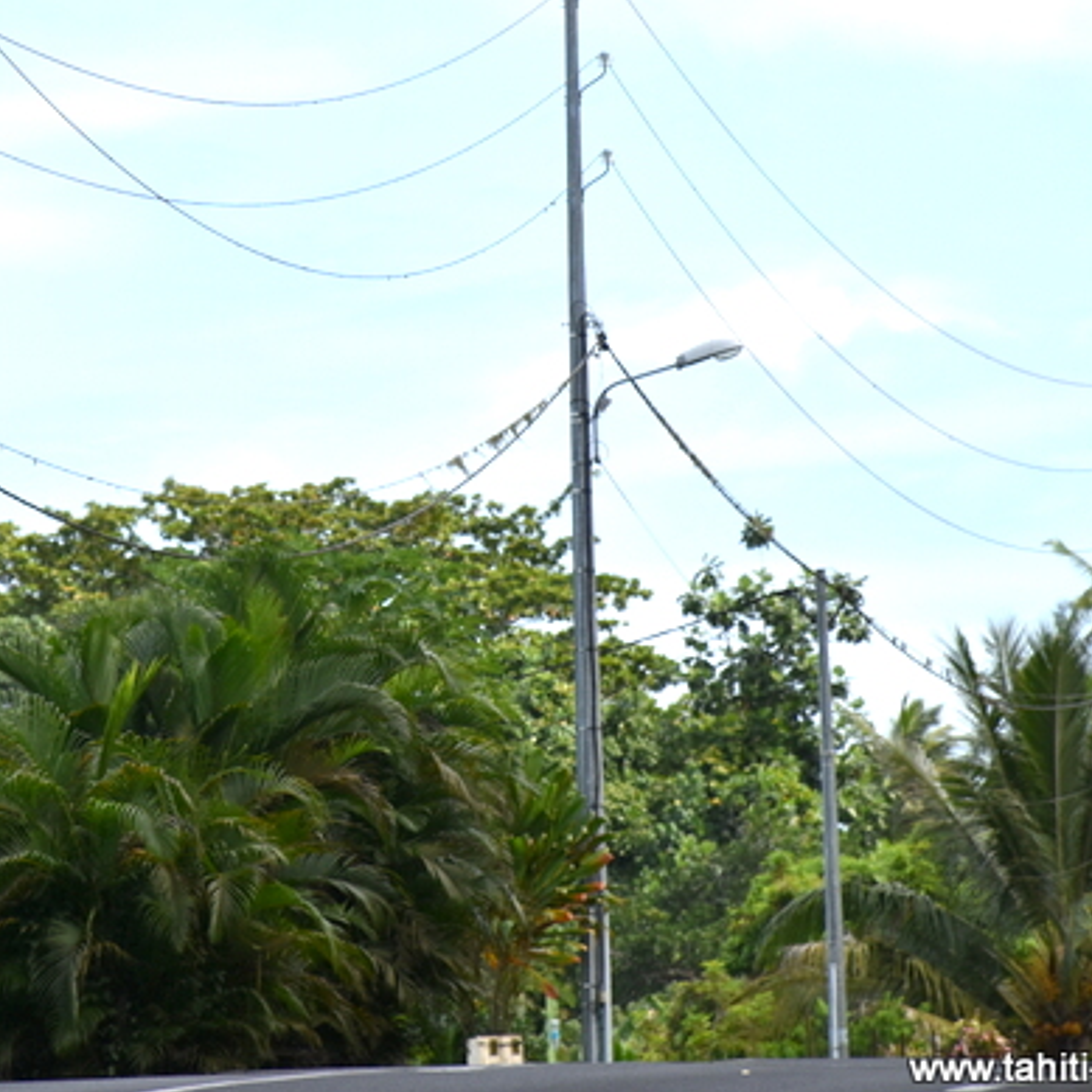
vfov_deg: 4.8
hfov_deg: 4.8
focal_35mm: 367
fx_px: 13098
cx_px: 211
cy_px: 387
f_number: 7.1
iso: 200
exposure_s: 1/800
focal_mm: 140
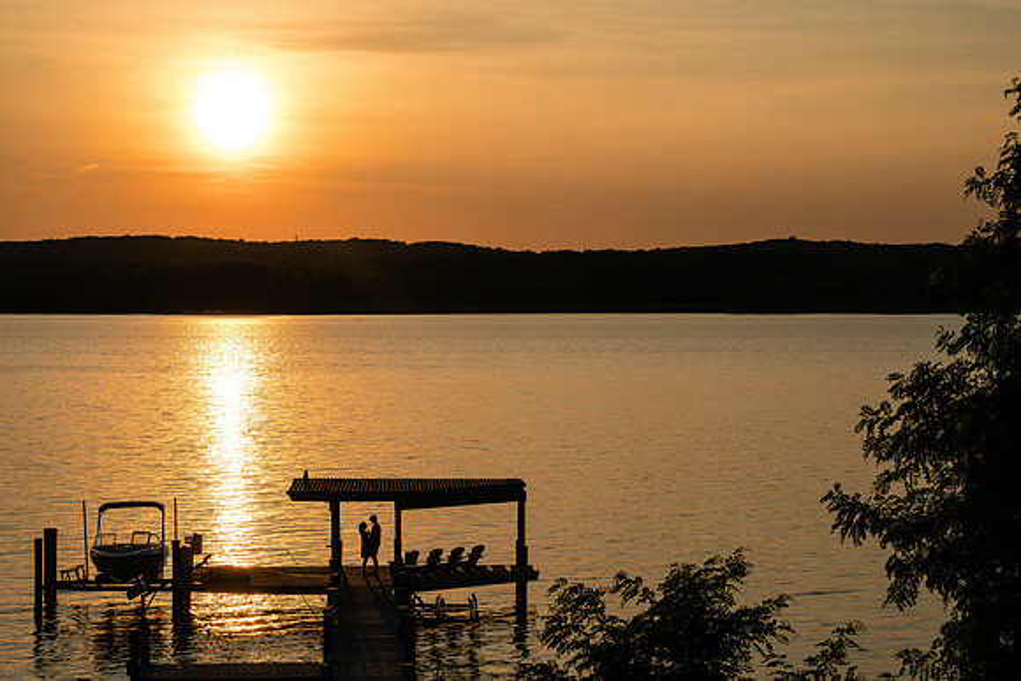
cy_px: 340
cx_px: 510
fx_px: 2411
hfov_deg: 23.9
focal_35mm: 85
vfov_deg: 16.1
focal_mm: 85
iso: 1000
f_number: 13
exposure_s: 1/2500
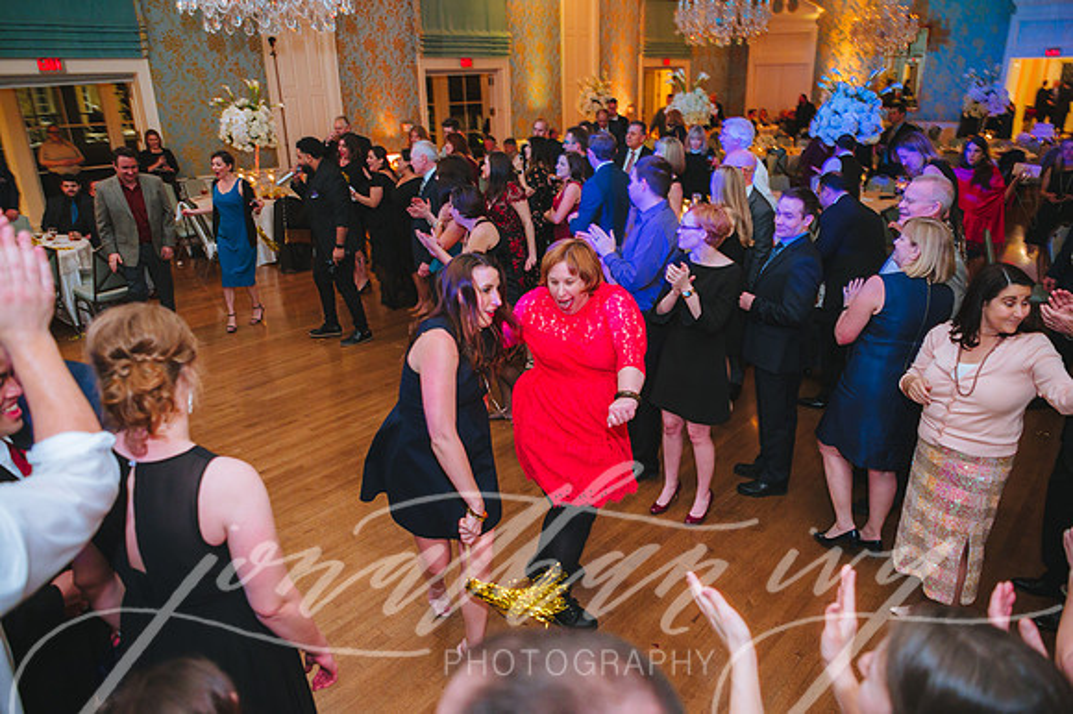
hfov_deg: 73.8
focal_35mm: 24
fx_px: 715
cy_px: 357
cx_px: 536
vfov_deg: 53.1
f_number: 2.8
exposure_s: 1/80
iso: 2500
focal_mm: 24
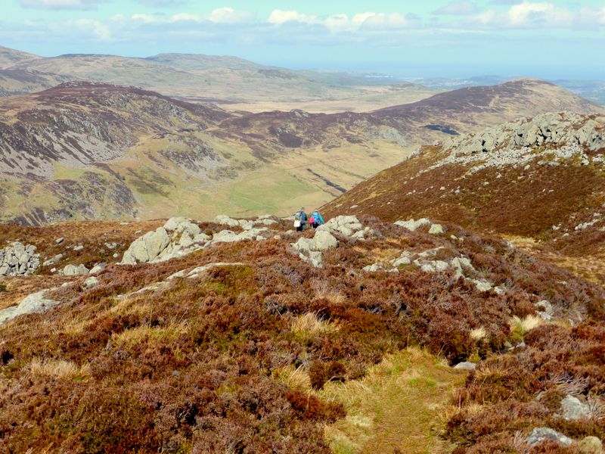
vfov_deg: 28.6
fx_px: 891
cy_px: 227
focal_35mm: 51
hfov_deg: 37.5
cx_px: 302
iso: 100
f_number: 4.4
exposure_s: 1/640
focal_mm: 9
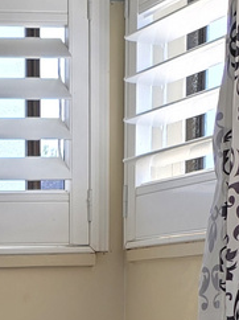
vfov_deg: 12.2
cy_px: 612
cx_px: -59
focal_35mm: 146
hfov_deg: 10.0
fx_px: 1346
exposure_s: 1/120
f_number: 1.7
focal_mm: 6.3
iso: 20
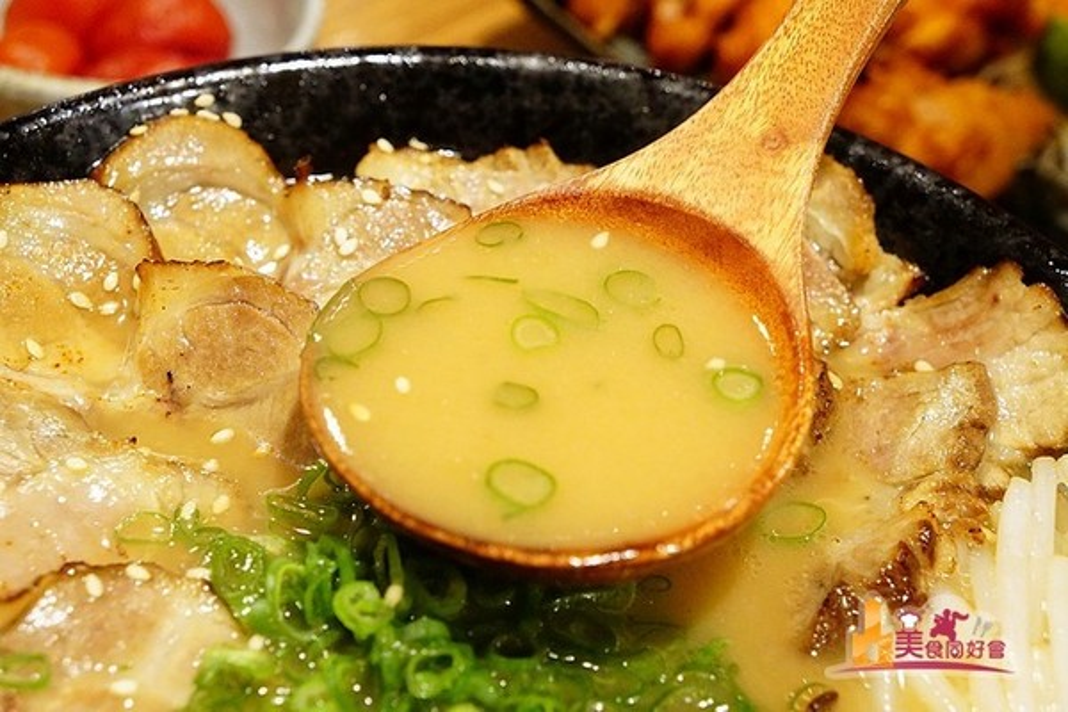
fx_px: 1602
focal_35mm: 54
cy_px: 356
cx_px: 534
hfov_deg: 36.9
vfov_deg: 25.1
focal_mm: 36
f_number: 5.6
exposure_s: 1/30
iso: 6400
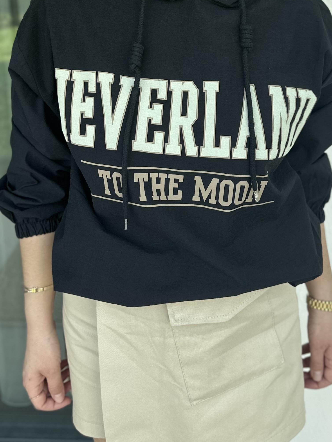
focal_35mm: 48
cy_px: 50
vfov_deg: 37.3
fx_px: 614
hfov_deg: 30.2
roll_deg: +0.9
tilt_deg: -11.9
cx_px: 199
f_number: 1.78
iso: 80
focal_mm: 6.86
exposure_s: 1/356
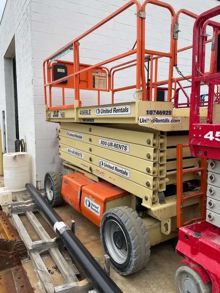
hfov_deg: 51.4
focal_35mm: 27
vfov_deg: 65.3
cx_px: 110
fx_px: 229
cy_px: 143
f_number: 1.6
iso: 32
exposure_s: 1/133
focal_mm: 4.2
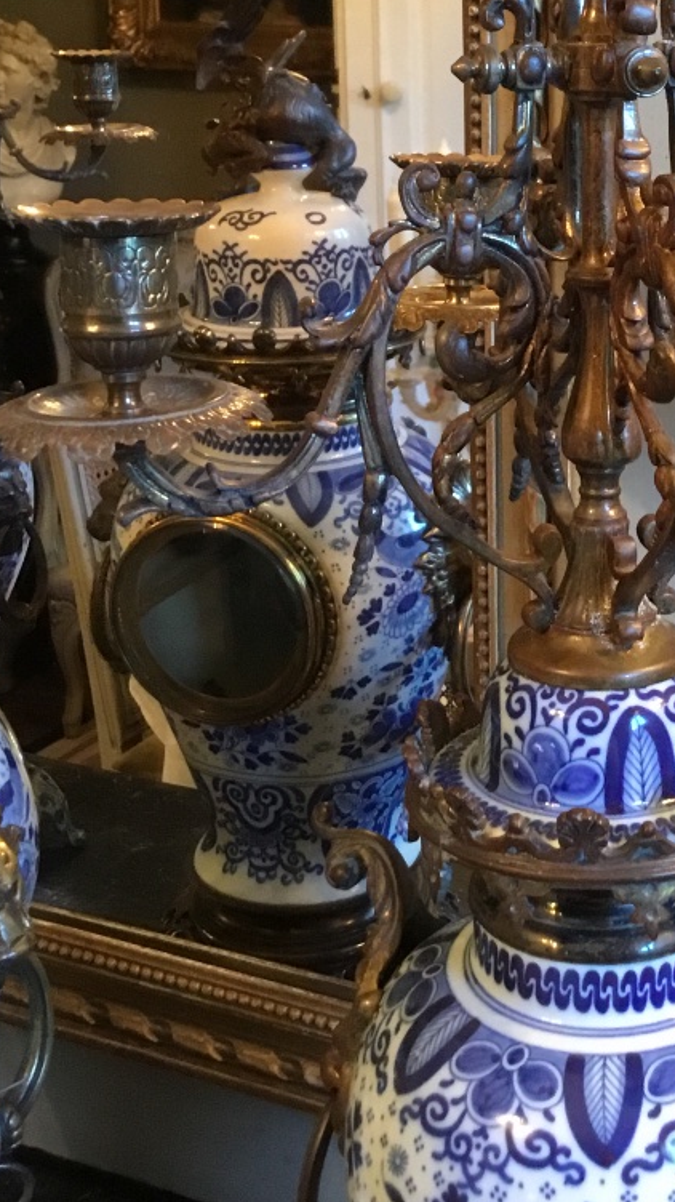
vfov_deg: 37.5
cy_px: 293
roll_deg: +1.1
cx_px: 600
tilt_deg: -10.3
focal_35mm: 54
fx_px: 1720
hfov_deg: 21.7
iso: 200
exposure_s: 1/20
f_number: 2.4
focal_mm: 3.3
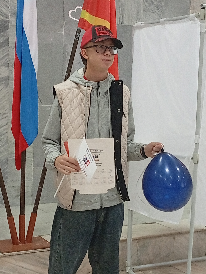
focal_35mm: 76
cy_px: 137
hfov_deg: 19.4
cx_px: 103
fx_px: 602
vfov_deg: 25.6
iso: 722
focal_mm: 3.98
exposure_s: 1/33.3
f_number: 1.8
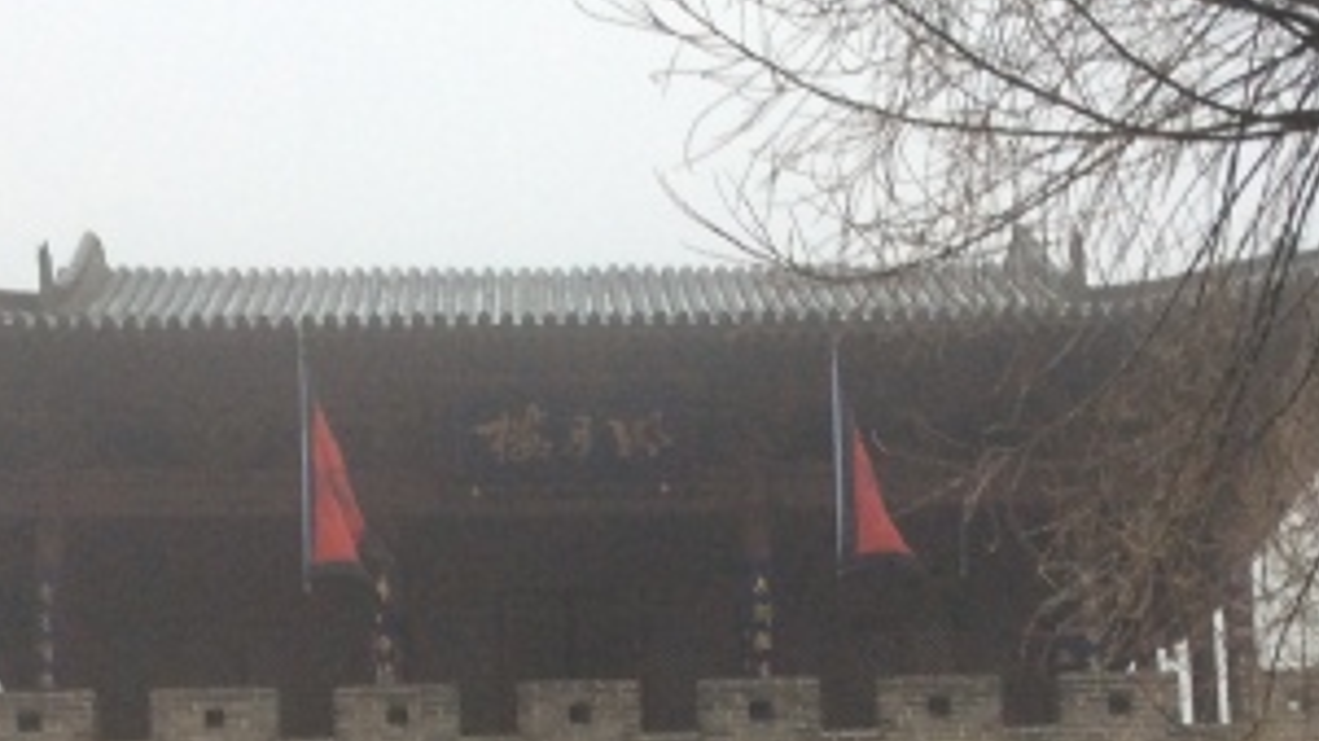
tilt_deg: +6.9
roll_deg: -0.1
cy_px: 1015
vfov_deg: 14.2
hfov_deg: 26.2
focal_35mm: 81
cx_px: 635
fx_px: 2832
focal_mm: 3.3
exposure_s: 1/120
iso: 50
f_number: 2.4
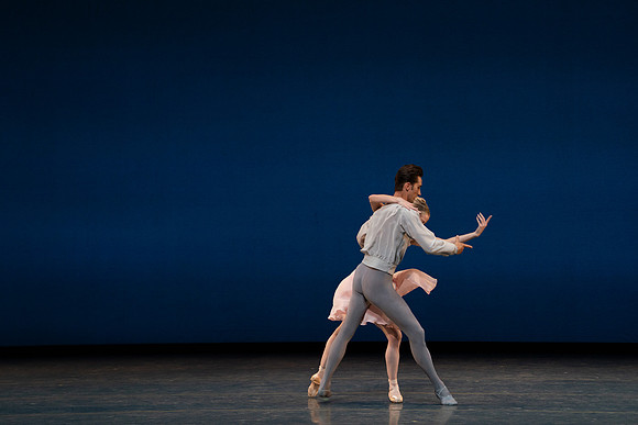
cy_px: 212
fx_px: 3545
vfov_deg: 6.9
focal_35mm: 200
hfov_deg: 10.3
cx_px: 319
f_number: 8
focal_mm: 200
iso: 3200
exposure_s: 1/500
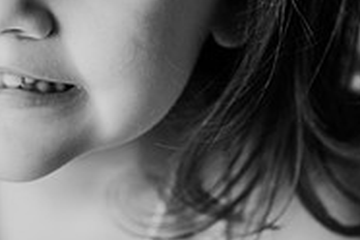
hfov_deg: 10.1
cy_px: -45
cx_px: 95
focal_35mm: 203
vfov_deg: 6.7
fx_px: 2030
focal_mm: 65
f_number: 4
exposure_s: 1/160
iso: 100
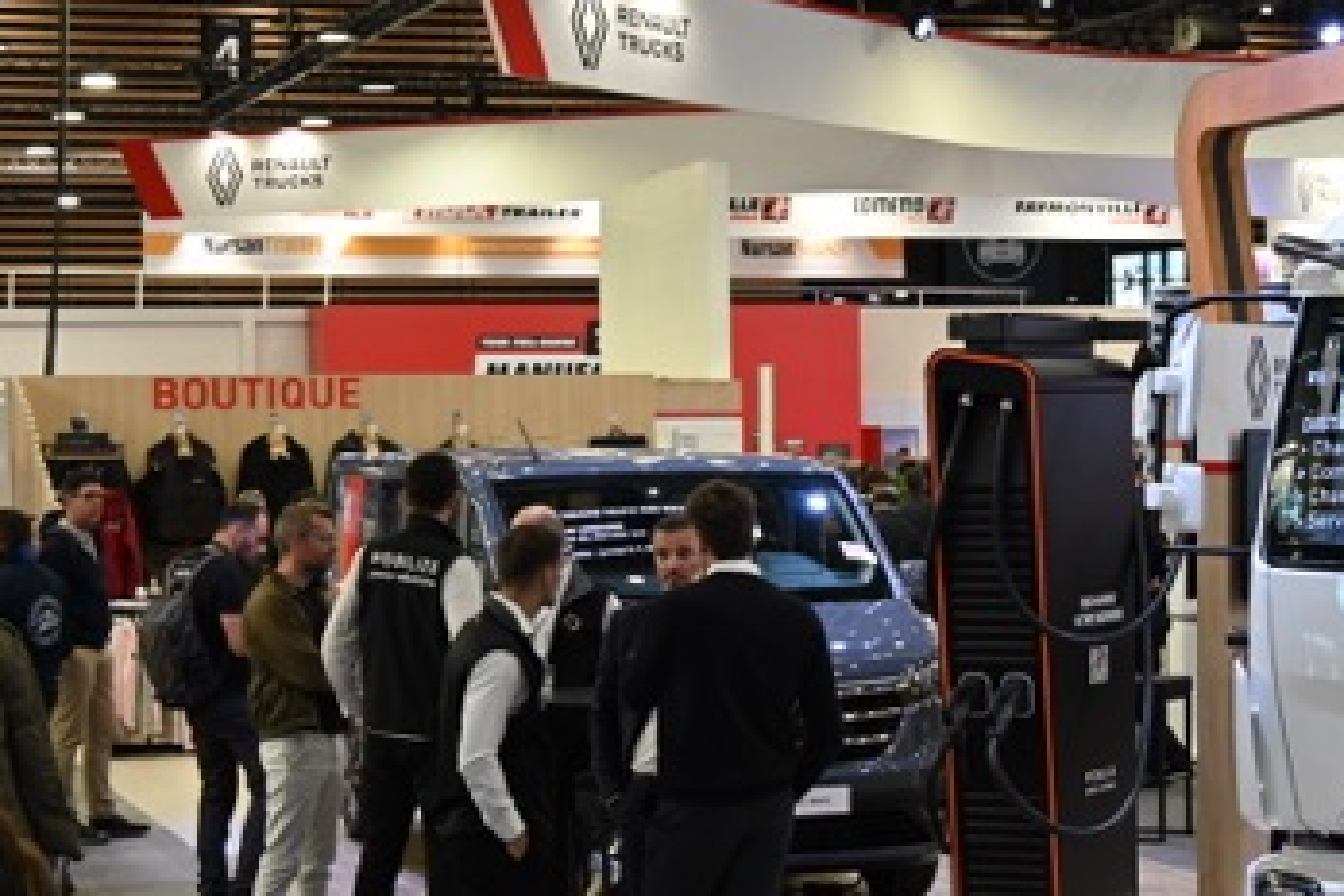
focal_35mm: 92
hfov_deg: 21.8
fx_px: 3434
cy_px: 554
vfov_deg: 14.9
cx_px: 1112
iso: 900
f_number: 5.6
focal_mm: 50
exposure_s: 1/125
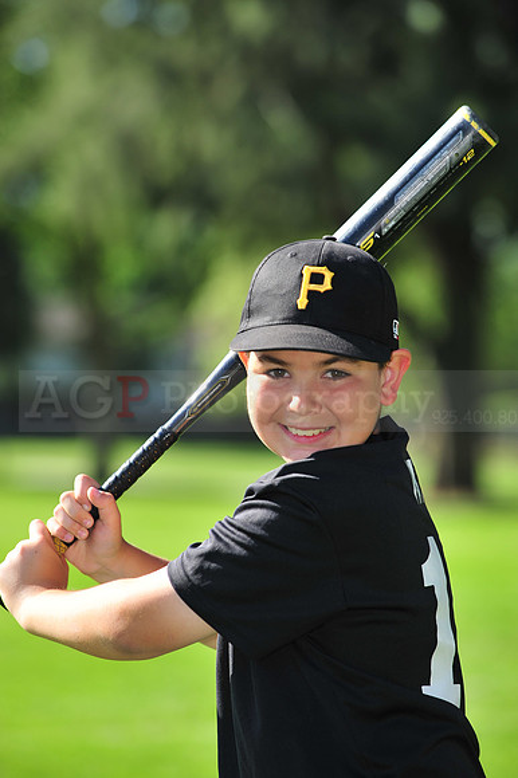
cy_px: 389
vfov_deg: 11.8
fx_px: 3781
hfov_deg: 7.8
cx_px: 259
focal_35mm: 175
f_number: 5
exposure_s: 1/800
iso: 200
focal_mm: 175
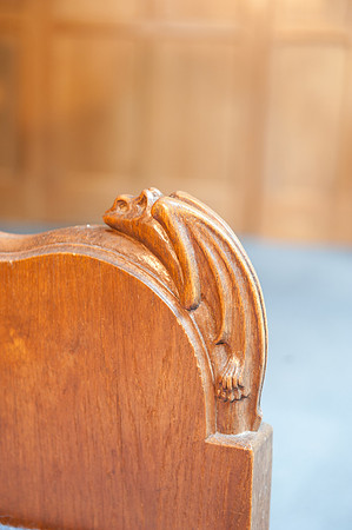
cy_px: 265
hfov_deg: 19.4
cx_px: 176
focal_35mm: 70
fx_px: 1029
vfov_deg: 28.9
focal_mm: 70
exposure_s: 1/40
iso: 1000
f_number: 4
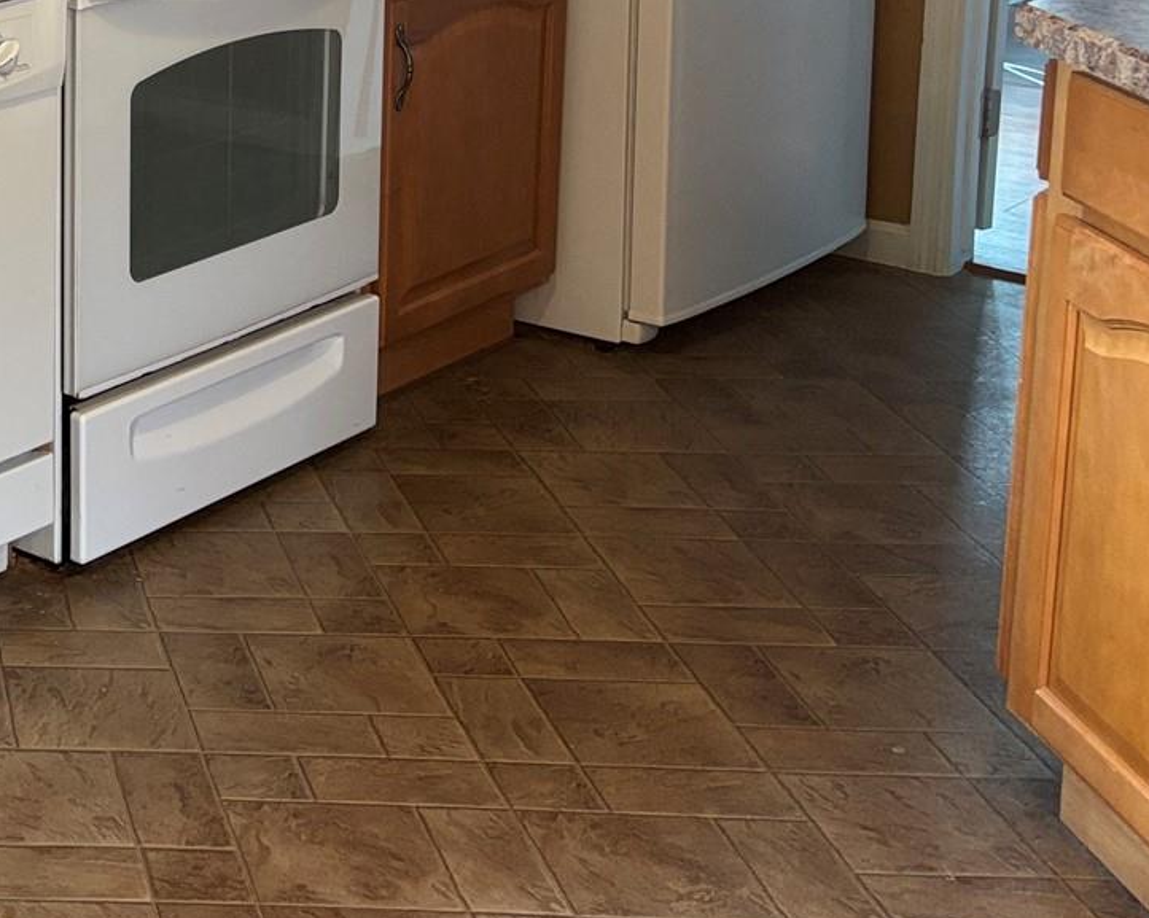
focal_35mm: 72
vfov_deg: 20.2
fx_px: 2447
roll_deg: +0.4
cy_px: -105
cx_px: -414
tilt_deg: -8.0
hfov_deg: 23.0
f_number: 1.6
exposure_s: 1/60
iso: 125
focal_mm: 5.96
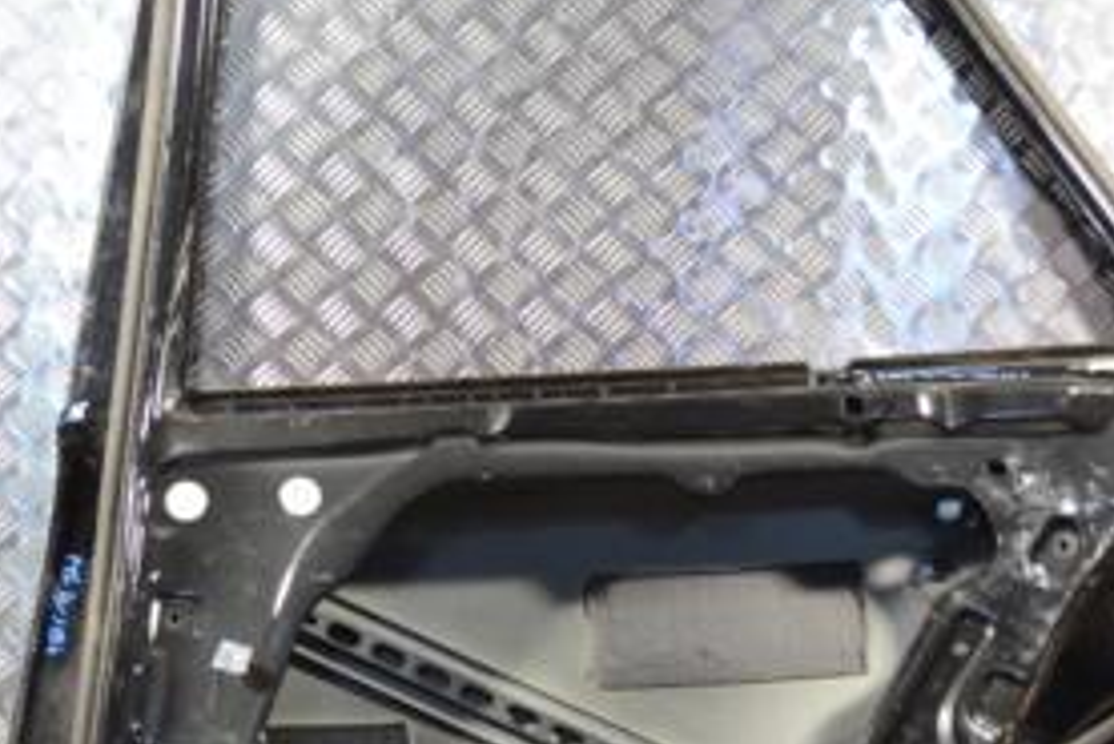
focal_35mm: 78
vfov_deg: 17.4
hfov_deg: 26.0
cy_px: 591
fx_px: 2415
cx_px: 531
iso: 250
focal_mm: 24
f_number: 4
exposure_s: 1/30
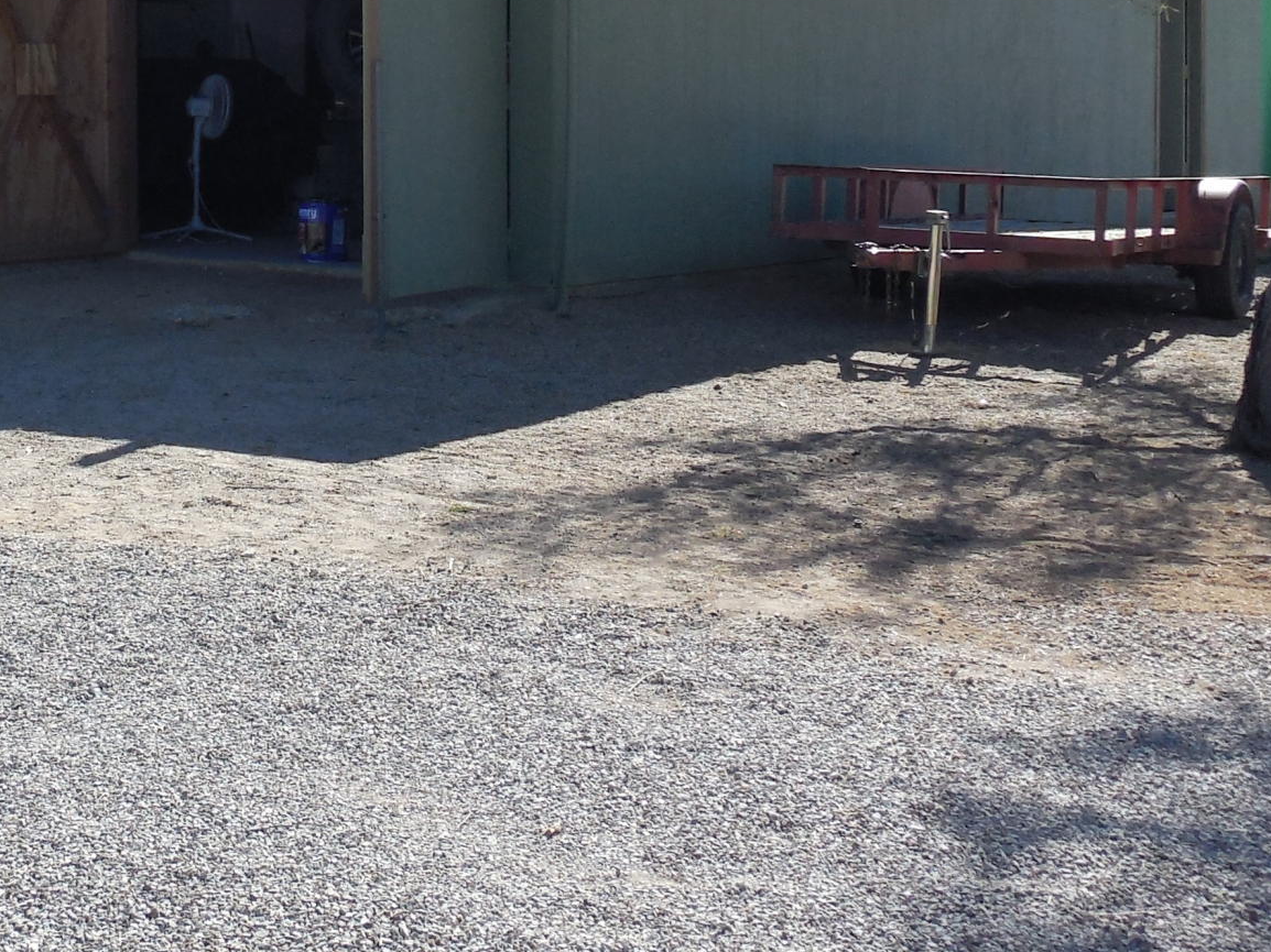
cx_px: 240
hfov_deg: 29.1
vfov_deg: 22.2
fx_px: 2386
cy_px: 174
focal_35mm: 65
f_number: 3.1
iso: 125
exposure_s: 1/1250
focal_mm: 4.5
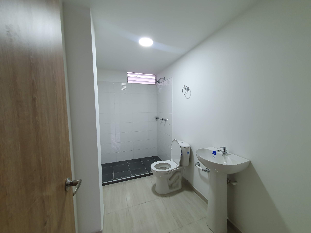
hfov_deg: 106.2
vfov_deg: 89.9
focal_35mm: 13
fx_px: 117
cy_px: 116
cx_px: 156
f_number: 2.2
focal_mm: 1.8
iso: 160
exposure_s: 1/60
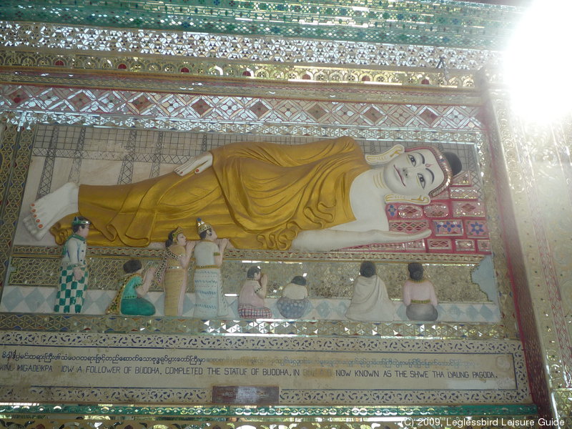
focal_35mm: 32
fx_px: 529
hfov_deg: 56.8
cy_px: 214
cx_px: 286
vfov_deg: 44.2
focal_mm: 4.4
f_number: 2.8
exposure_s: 1/125
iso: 100
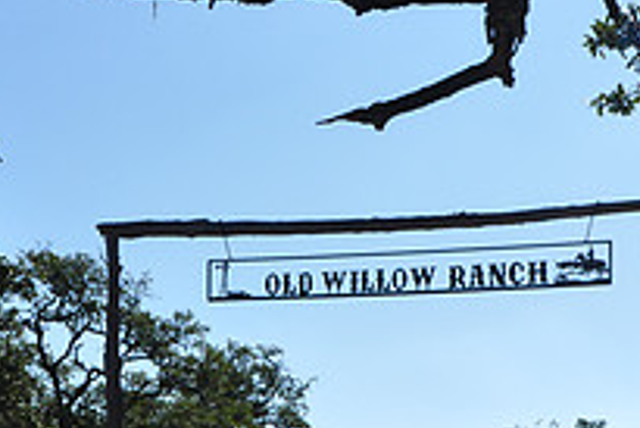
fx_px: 2035
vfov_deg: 11.9
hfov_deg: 17.8
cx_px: 396
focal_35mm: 114
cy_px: 436
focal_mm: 27
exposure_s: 1/400
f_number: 10
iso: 200
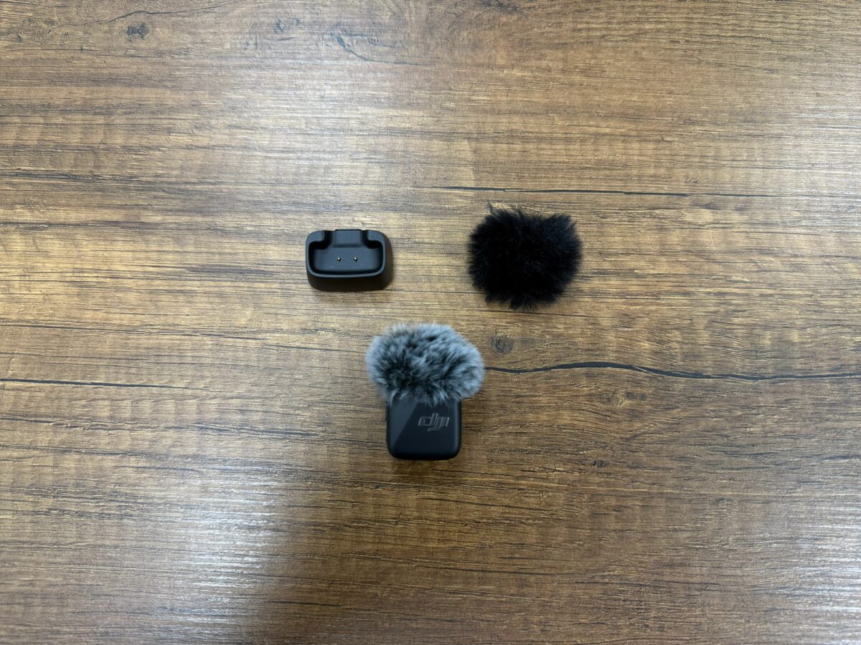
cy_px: 322
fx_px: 597
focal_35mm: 24
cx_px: 430
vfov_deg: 56.8
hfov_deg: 71.6
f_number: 1.78
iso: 160
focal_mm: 6.76
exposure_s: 1/50
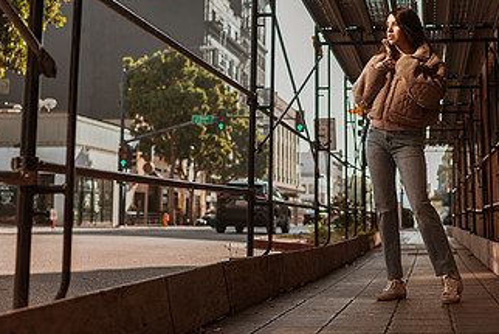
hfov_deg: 31.7
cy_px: 88
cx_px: 318
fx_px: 874
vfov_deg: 21.4
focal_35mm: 63
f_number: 2.2
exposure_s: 1/1250
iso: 50
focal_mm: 35
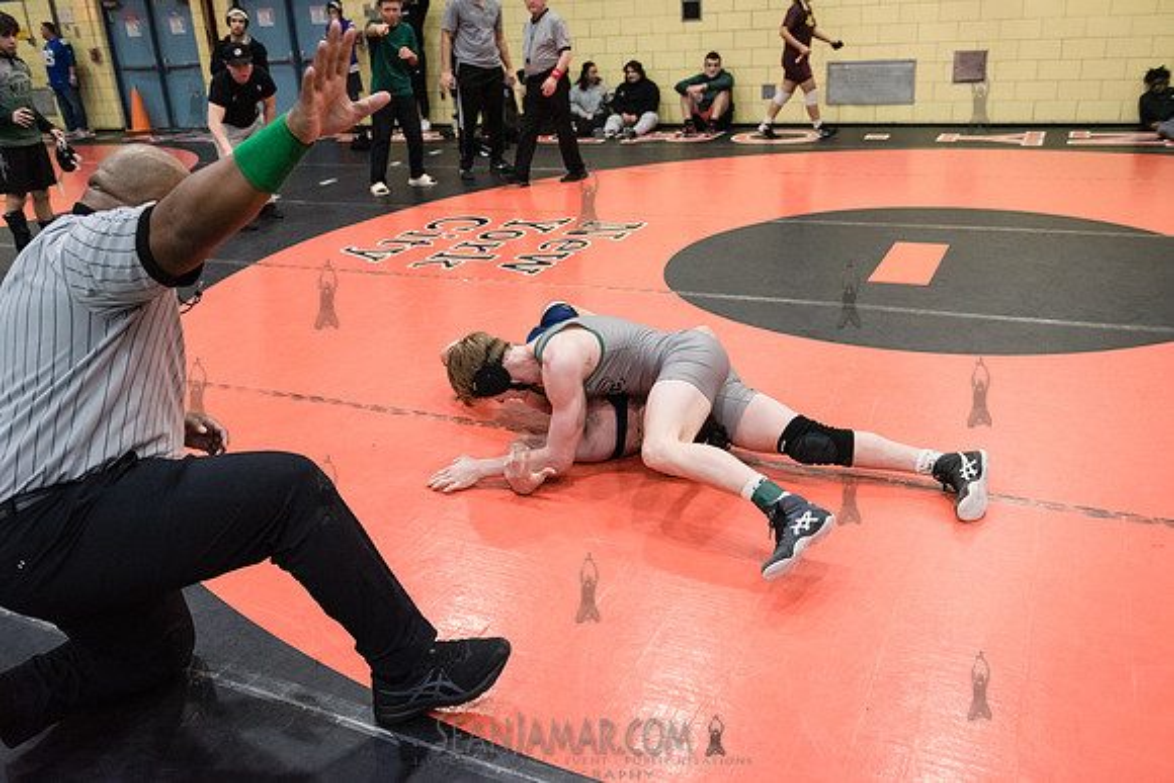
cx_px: 587
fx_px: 1011
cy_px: 392
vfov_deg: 42.3
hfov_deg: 60.3
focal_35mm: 31
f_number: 3.2
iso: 8000
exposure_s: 1/640
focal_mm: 31
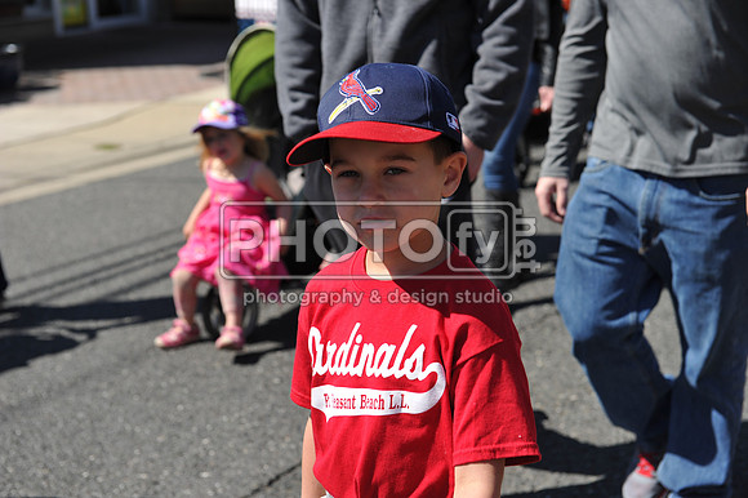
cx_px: 374
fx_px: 1454
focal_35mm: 70
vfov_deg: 19.4
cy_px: 249
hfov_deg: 28.9
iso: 200
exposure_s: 1/800
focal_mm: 70
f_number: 5
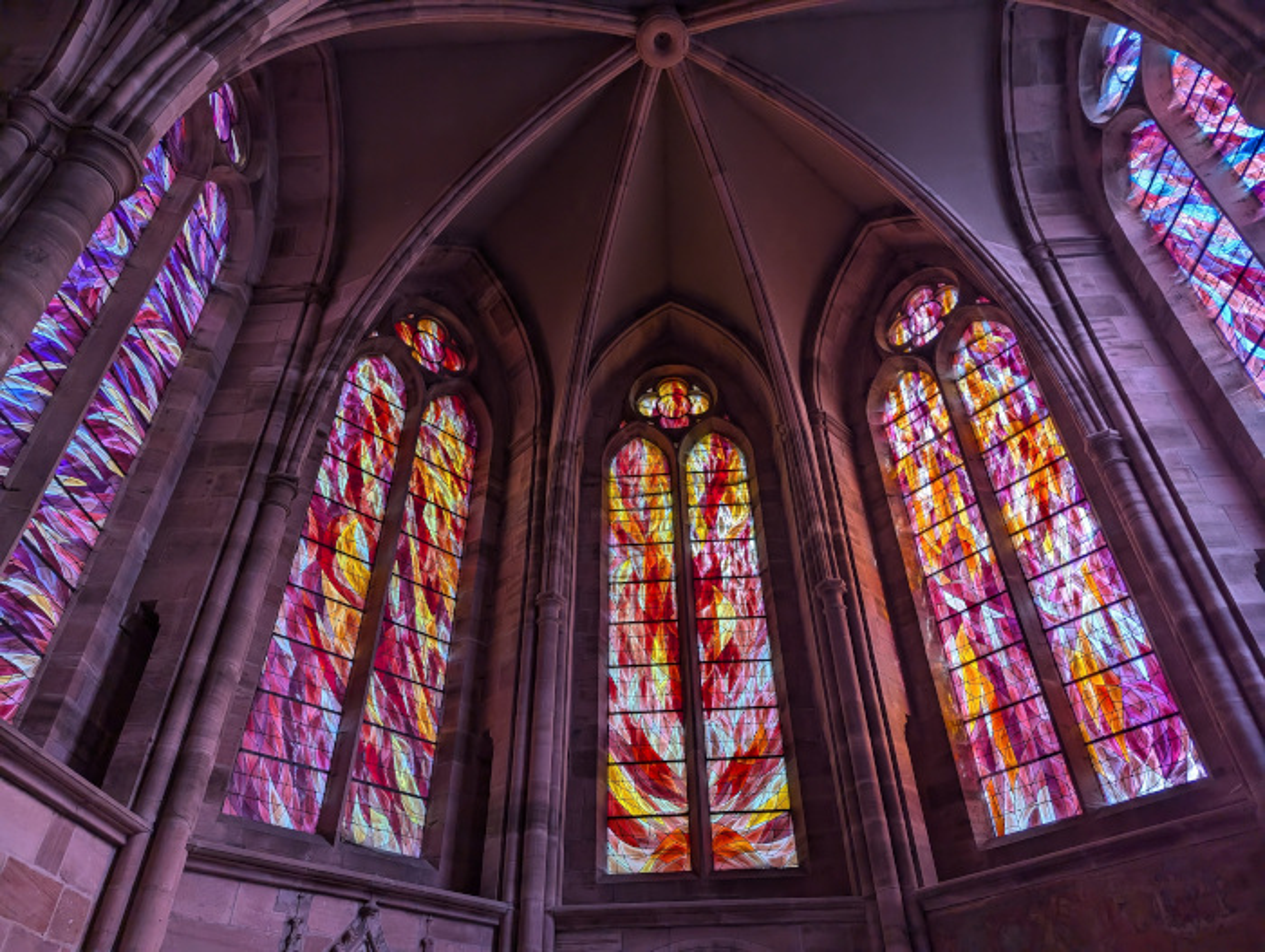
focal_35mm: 24
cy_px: 476
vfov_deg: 56.9
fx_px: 878
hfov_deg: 71.5
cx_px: 632
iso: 41
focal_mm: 6.81
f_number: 1.85
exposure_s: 1/139
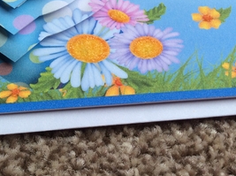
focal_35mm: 54
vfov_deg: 26.8
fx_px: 367
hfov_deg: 35.6
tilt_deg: -53.4
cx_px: 103
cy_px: 66
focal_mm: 3.3
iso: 32
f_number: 2.4
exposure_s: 1/596
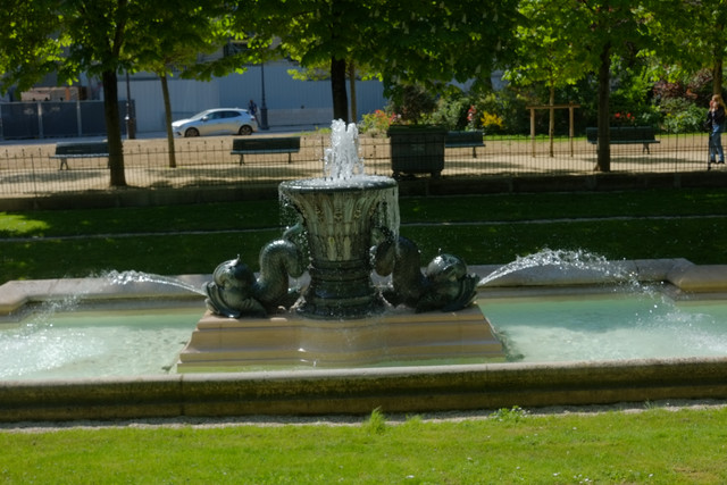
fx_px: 828
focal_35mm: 41
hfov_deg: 47.4
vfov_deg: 32.6
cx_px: 364
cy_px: 242
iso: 200
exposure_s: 1/420
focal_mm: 27
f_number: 7.1
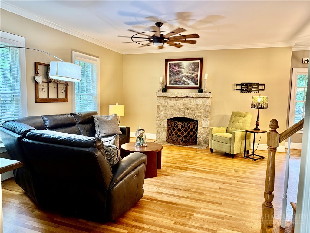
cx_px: 155
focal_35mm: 24
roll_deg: -1.4
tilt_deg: -5.2
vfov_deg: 56.8
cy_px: 116
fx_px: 215
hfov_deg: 71.6
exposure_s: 1/60
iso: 400
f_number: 1.78
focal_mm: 6.76
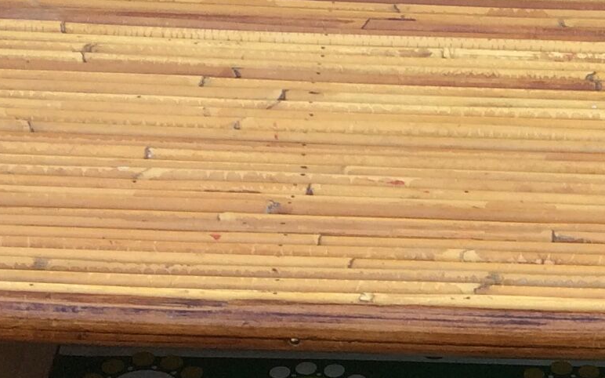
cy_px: 591
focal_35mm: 130
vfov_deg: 9.7
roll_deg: -2.4
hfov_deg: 15.2
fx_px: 2143
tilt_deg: -41.2
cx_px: 818
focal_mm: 4.15
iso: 32
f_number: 2.2
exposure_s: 1/255
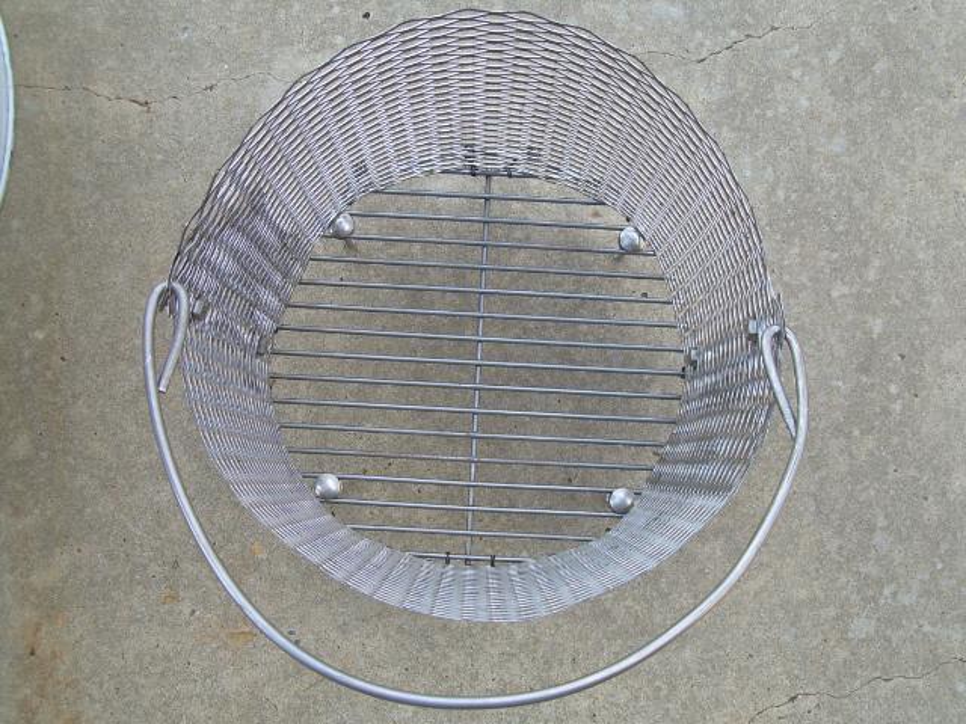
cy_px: 362
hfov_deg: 42.9
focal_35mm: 44
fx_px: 1228
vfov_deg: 32.9
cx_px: 483
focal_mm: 7.2
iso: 50
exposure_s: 1/105
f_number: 2.9
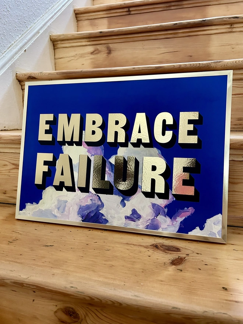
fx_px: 243
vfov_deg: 67.3
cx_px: 122
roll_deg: +0.8
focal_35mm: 26
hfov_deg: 53.1
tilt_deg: -9.2
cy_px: 162
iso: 400
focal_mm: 5.7
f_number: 1.5
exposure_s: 1/60
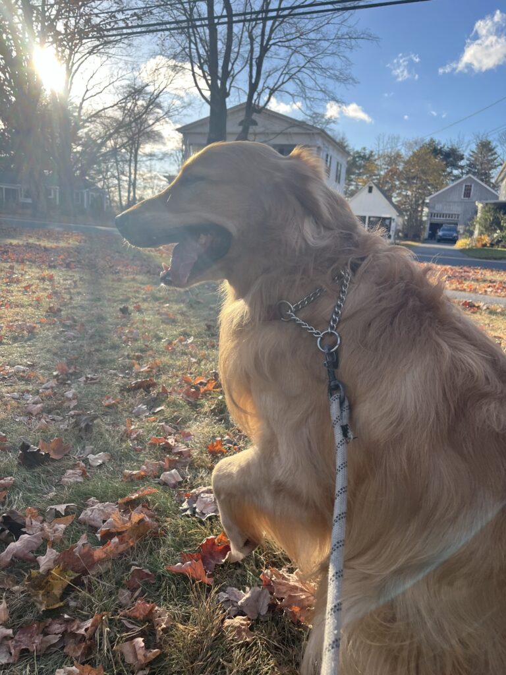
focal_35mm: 26
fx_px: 507
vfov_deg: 67.3
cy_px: 338
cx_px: 253
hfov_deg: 53.1
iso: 50
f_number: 1.6
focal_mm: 5.1
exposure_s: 1/1075
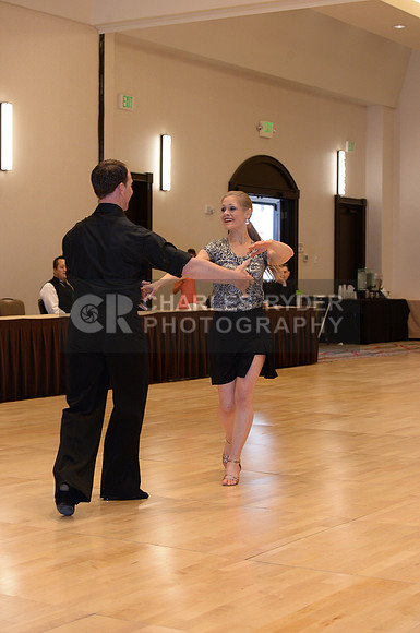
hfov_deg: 19.4
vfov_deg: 28.9
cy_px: 316
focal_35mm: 70
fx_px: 1229
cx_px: 210
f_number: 5
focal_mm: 70
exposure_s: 1/250
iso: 2000
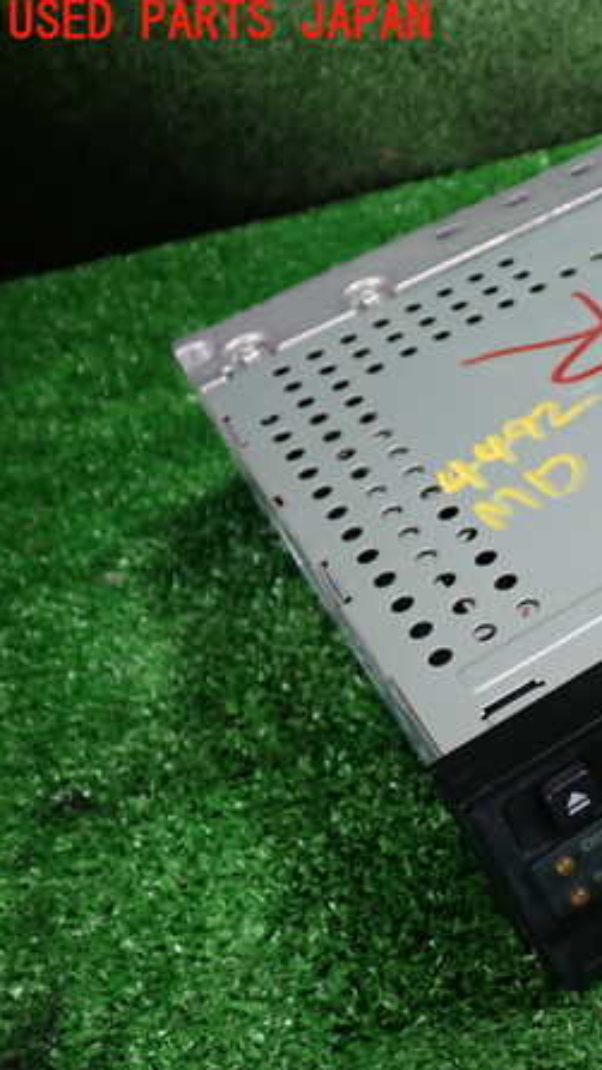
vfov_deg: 46.4
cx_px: 715
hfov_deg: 24.6
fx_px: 1248
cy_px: 533
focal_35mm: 44
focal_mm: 5.4
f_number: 2.3
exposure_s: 1/30
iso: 200
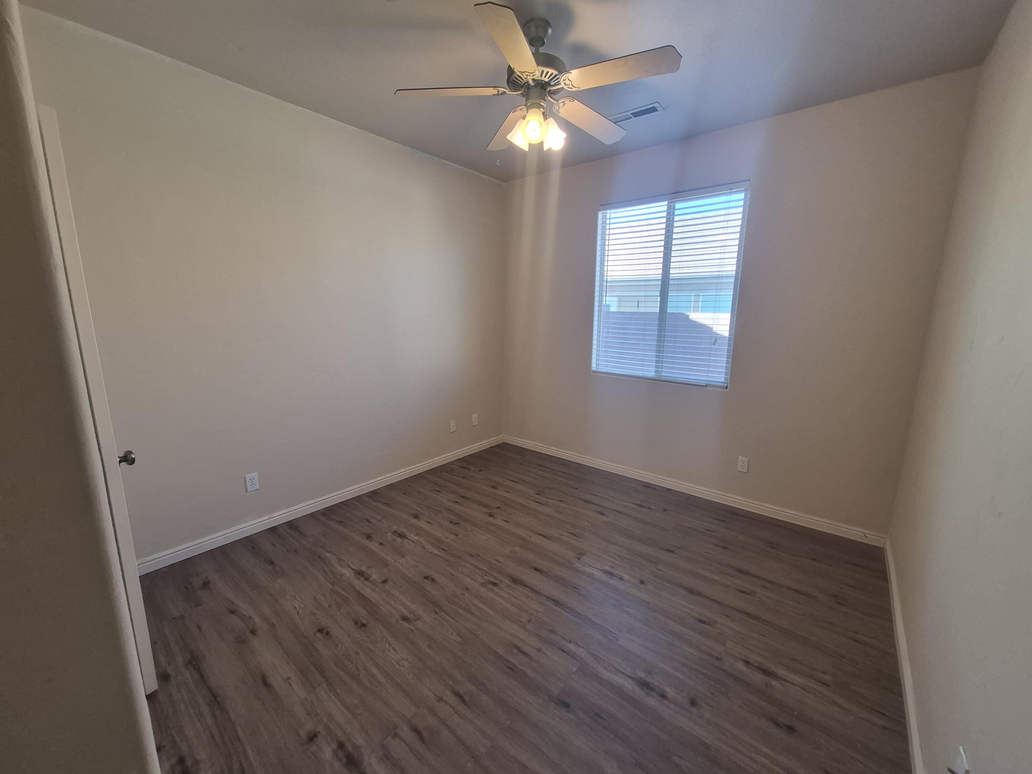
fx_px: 388
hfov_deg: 106.2
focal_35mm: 13
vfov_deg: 89.9
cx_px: 516
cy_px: 387
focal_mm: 1.74
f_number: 2.2
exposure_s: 1/60
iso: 125
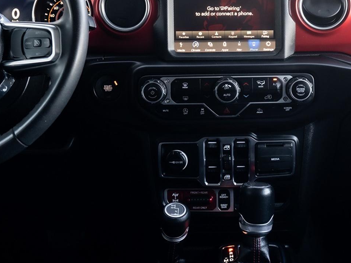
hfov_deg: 38.6
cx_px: 225
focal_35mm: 49
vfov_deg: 29.3
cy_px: 70
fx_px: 497
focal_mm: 28
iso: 1000
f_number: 4
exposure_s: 1/80
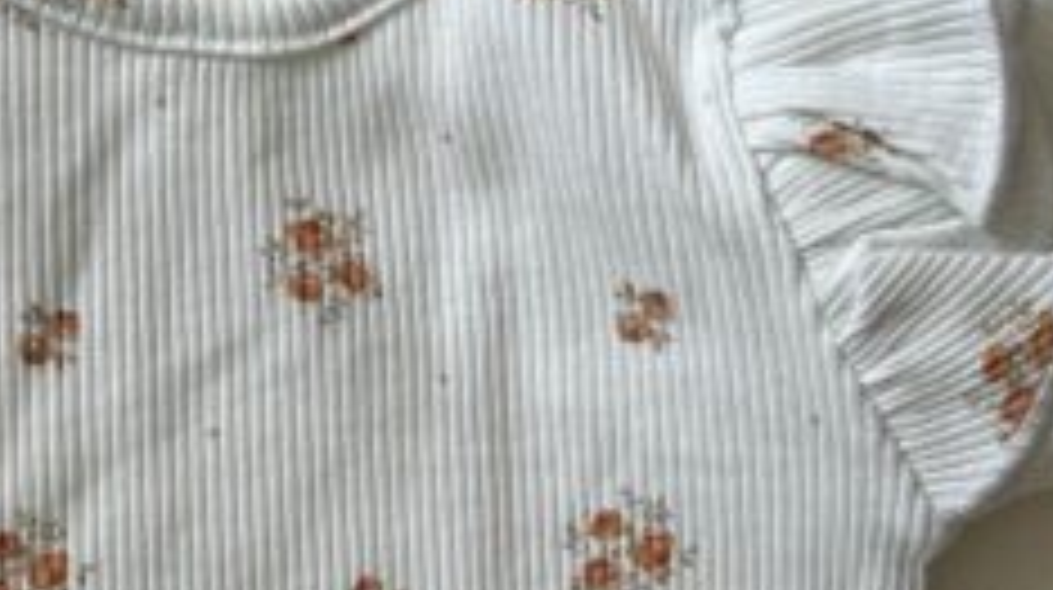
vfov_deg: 12.3
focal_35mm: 97
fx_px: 2705
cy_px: 622
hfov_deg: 21.9
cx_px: 302
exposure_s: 1/121
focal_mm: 5.1
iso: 50
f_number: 1.6
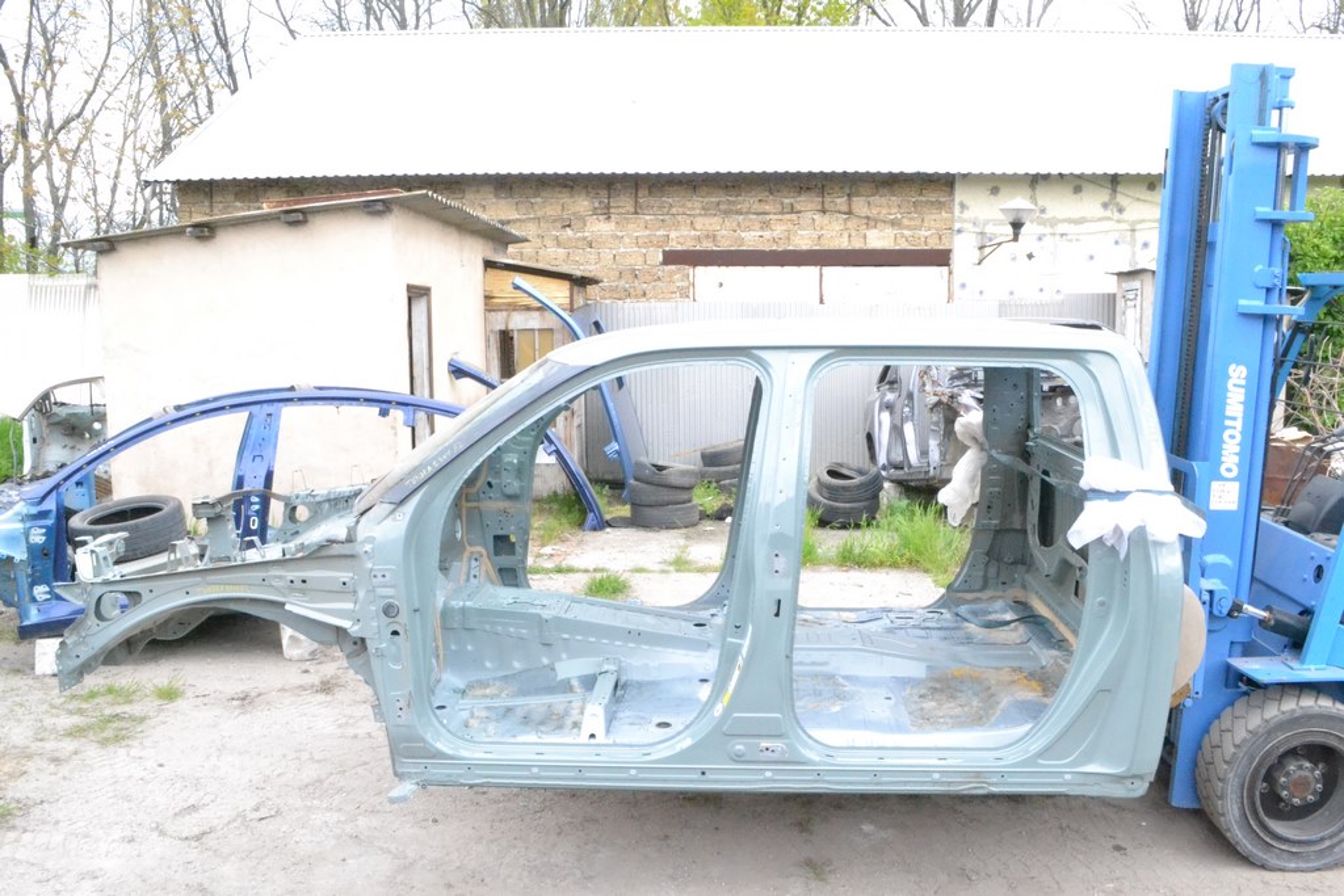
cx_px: 672
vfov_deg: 43.6
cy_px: 448
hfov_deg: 61.9
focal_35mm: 30
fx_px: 1120
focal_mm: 20
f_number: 25
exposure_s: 1/160
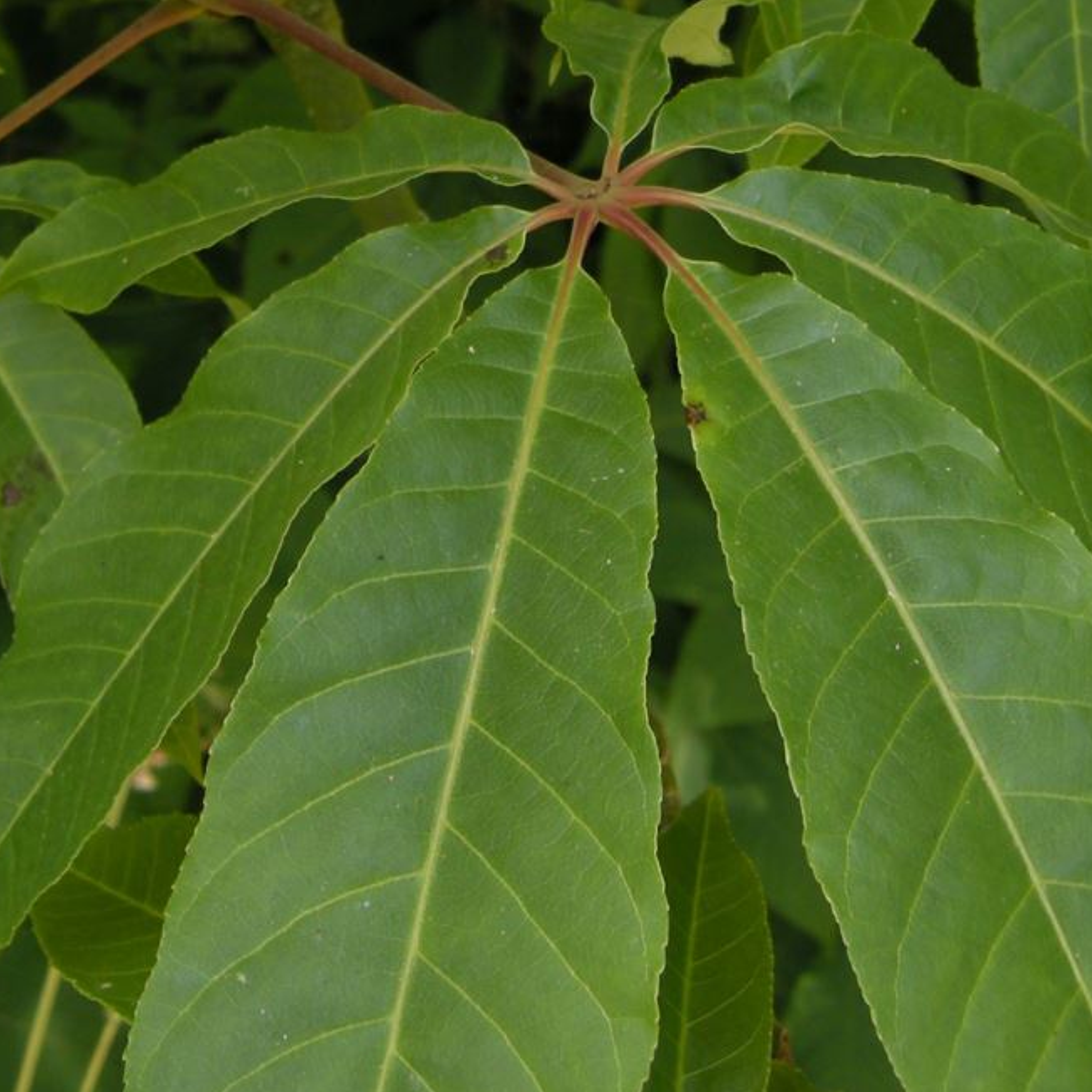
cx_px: 356
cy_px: -364
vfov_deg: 17.1
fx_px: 3391
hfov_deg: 18.2
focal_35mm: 95
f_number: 3.4
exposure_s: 1/77.2
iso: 64
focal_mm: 7.5
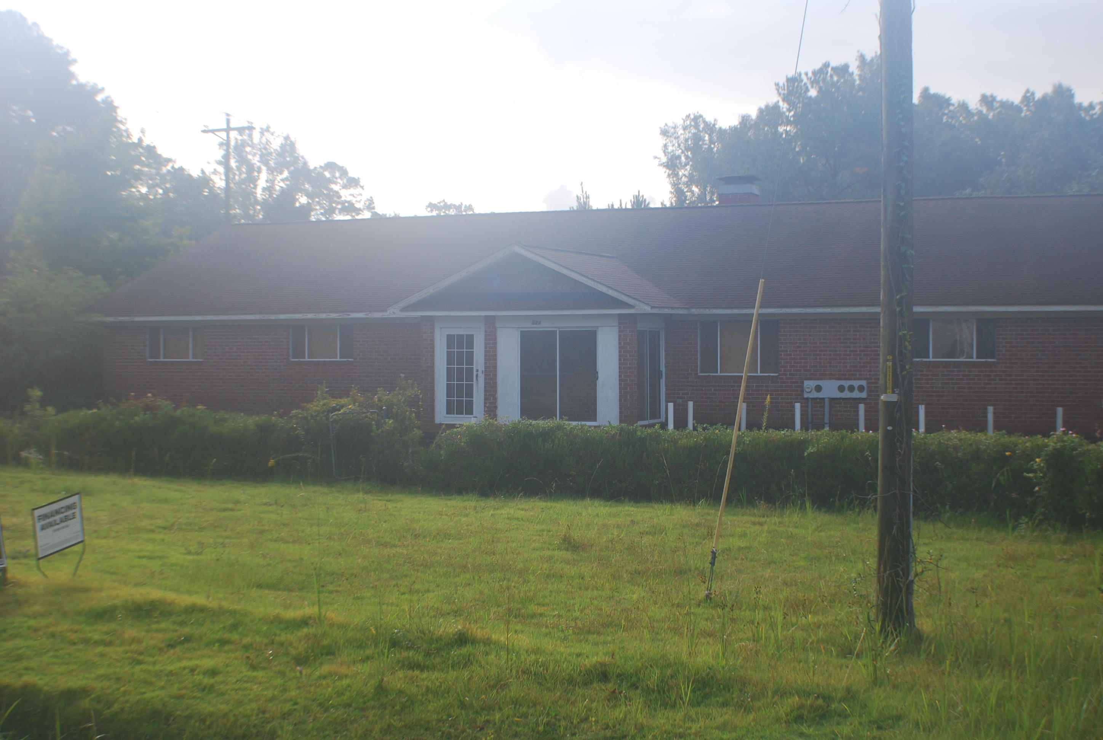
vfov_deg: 20.3
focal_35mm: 68
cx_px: 552
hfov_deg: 29.8
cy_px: 370
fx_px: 2072
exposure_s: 1/125
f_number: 8
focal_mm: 45
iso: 100
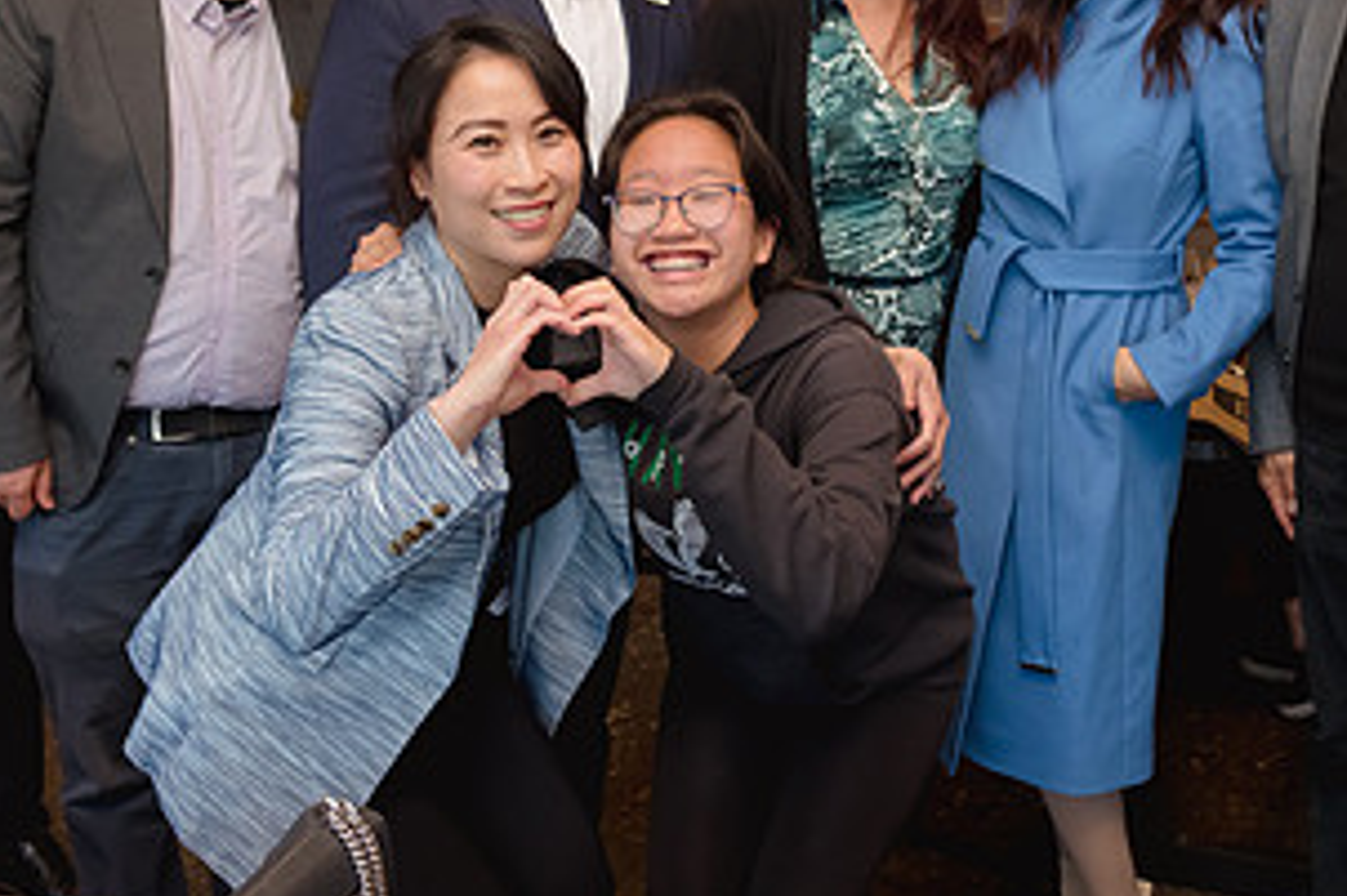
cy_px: 140
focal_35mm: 49
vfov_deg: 26.8
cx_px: 839
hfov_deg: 40.1
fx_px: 1832
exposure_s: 1/160
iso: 400
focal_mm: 17
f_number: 3.5
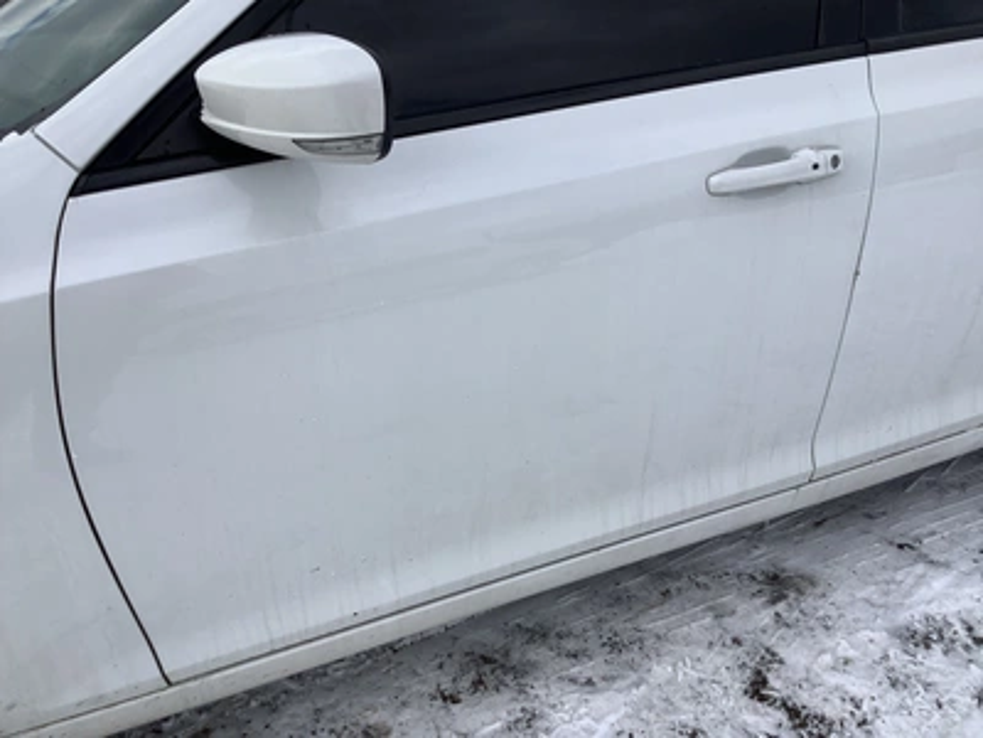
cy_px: 369
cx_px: 492
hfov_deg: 58.4
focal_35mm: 31
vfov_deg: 45.4
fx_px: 880
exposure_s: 1/2262
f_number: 2.4
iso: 25
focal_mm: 3.3
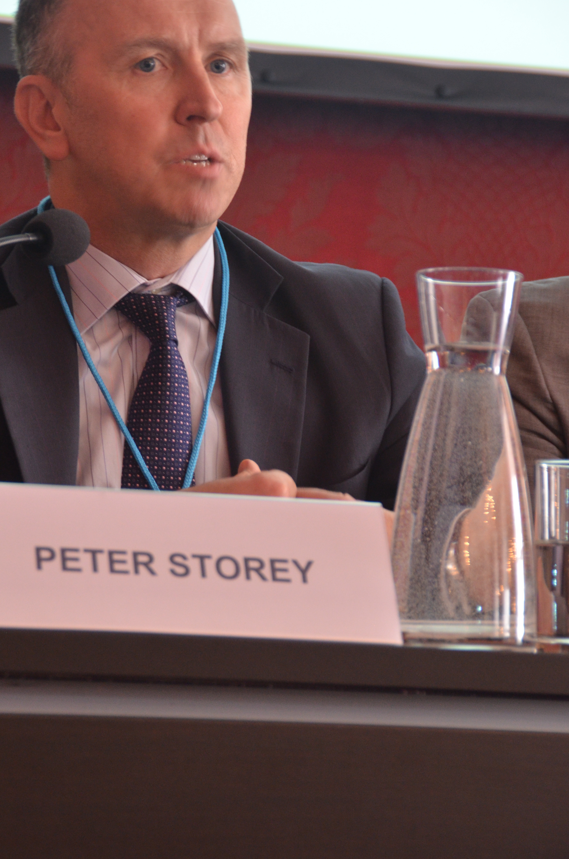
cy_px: 413
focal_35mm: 159
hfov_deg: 8.6
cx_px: 239
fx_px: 3787
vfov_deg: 12.9
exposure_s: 1/25
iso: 1000
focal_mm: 90
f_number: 5.3
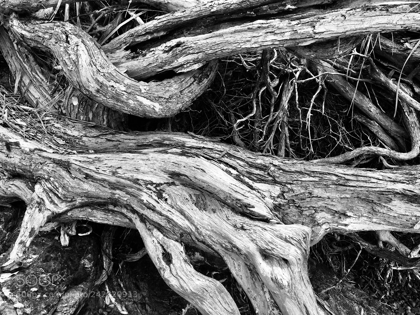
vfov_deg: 48.2
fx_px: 352
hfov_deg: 61.7
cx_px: 210
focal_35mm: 29
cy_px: 158
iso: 32
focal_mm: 4.15
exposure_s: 1/425
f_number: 2.2
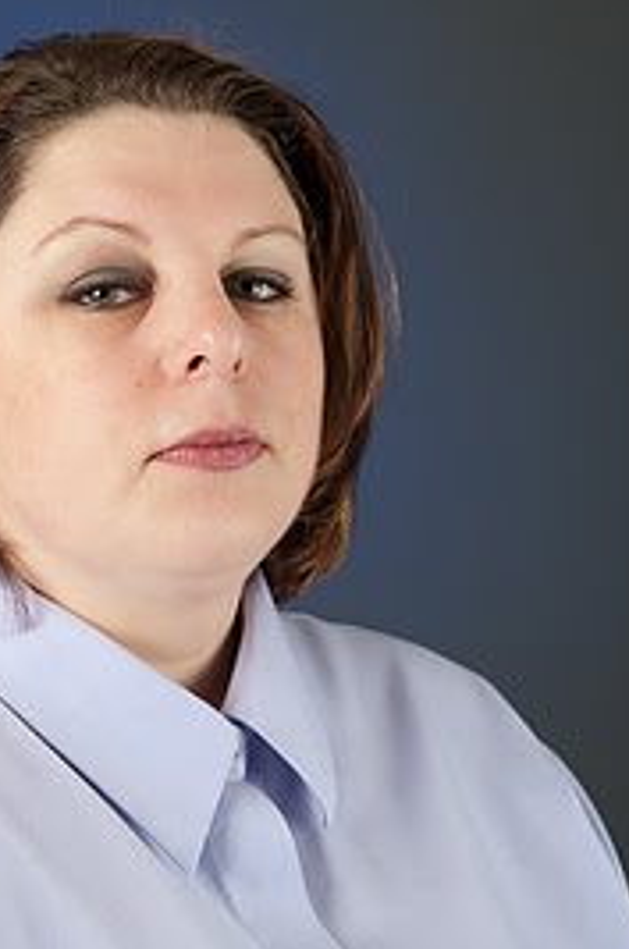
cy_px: 562
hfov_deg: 11.5
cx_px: 176
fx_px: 3104
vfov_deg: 17.4
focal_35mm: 118
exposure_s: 1/250
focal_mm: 70
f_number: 8
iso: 100
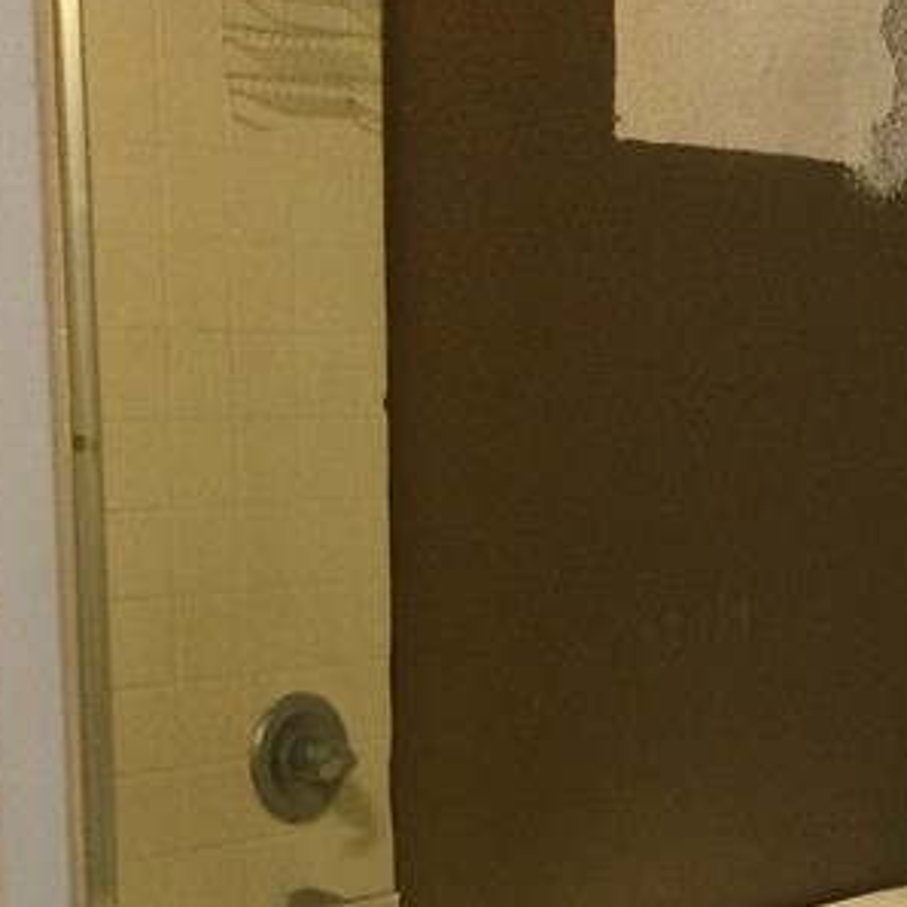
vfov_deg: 18.0
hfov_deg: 18.3
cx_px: 758
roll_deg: -2.4
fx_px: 2787
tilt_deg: -12.8
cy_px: 910
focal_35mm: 94
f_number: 2.4
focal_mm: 3.3
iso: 125
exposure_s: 1/30
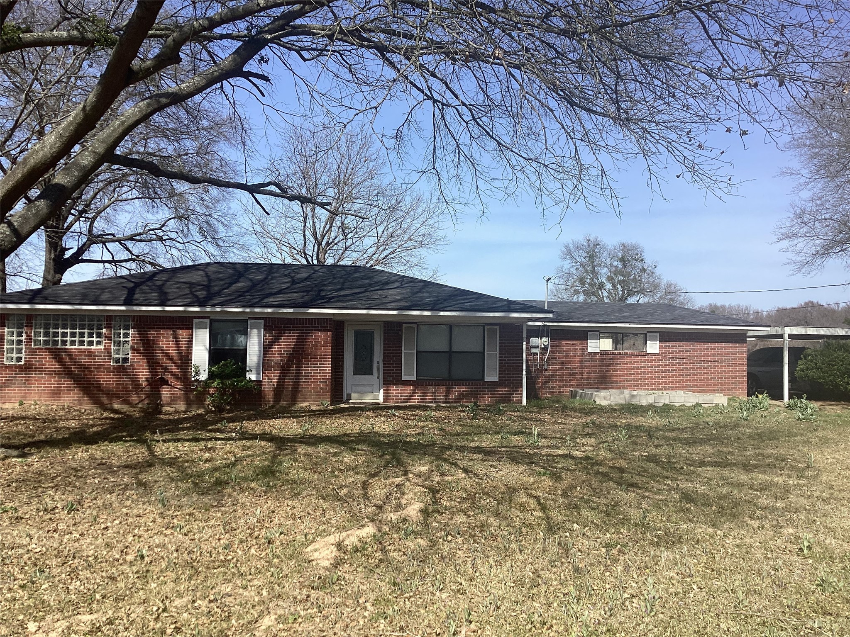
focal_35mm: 31
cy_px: 318
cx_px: 425
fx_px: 761
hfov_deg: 58.4
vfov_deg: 45.4
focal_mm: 3.3
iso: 25
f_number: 2.4
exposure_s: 1/1294
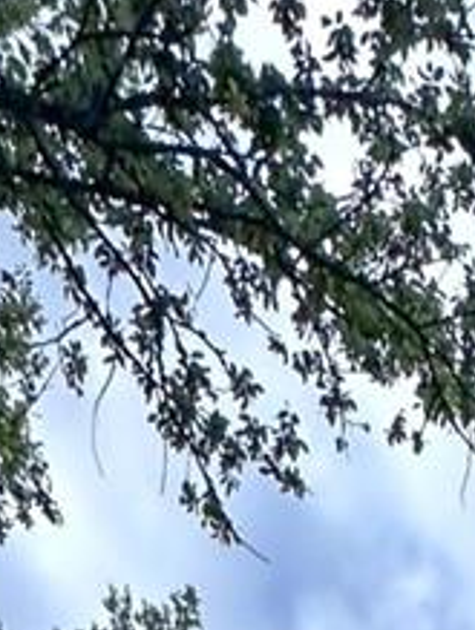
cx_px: 694
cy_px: 2149
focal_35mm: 98
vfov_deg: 9.9
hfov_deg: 14.2
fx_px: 1788
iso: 40
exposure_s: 1/385
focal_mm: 2.22
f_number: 2.2
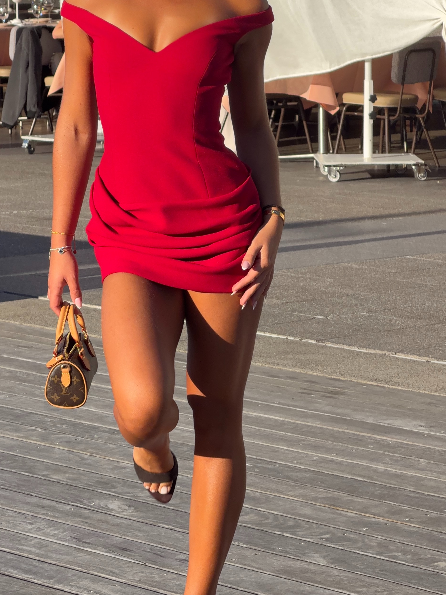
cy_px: 186
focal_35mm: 161
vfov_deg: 12.3
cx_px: 201
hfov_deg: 9.2
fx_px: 2766
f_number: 2.8
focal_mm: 16.89
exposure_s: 1/638
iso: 32
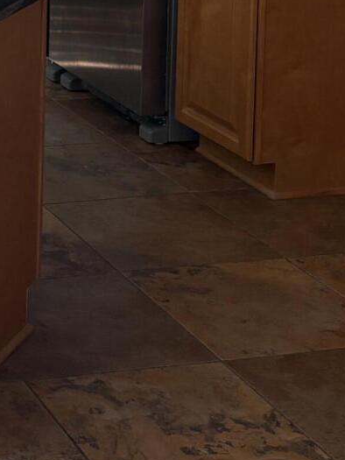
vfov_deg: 18.1
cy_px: -187
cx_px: -271
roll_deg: -0.4
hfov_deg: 13.5
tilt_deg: -4.8
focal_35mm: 99
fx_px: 1315
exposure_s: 1/120
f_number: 1.6
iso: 50
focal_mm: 5.96
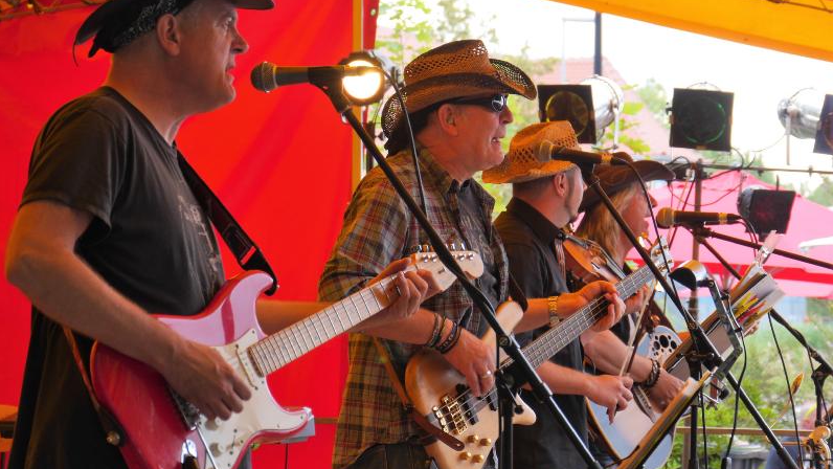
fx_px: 2806
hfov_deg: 16.9
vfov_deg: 9.6
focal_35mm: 127
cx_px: 415
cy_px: 242
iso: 320
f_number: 5.6
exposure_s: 1/125
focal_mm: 58
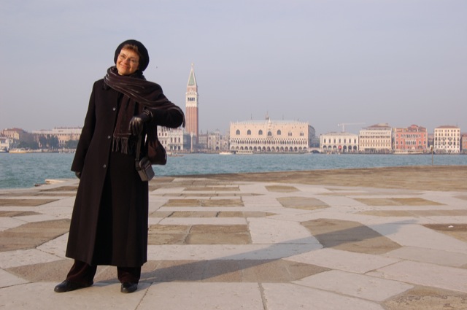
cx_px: 234
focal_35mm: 39
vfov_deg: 34.1
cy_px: 155
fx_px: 505
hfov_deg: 49.6
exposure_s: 1/250
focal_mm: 26
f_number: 8
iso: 200
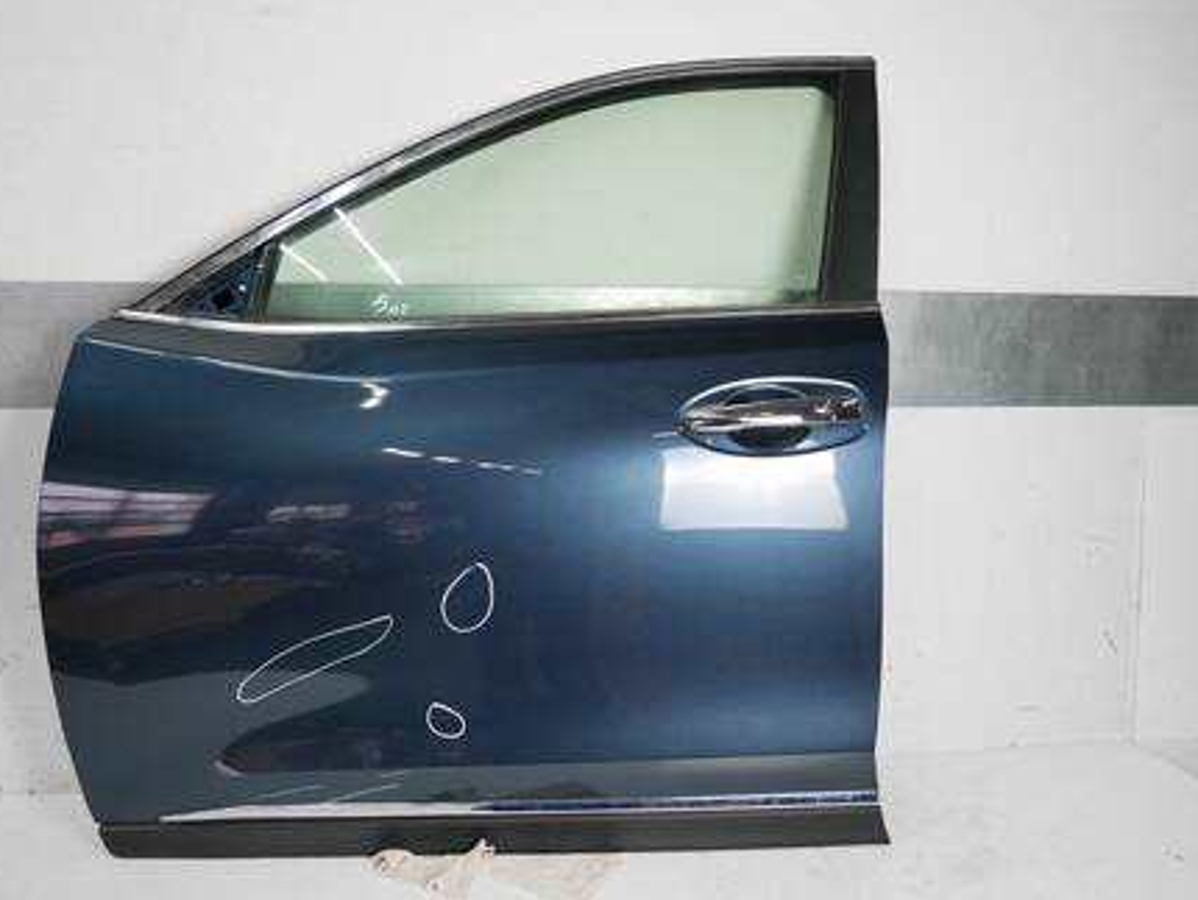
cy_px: 401
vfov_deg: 48.2
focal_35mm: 29
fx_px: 1004
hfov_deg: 61.6
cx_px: 582
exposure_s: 1/60
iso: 500
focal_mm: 13
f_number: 3.5
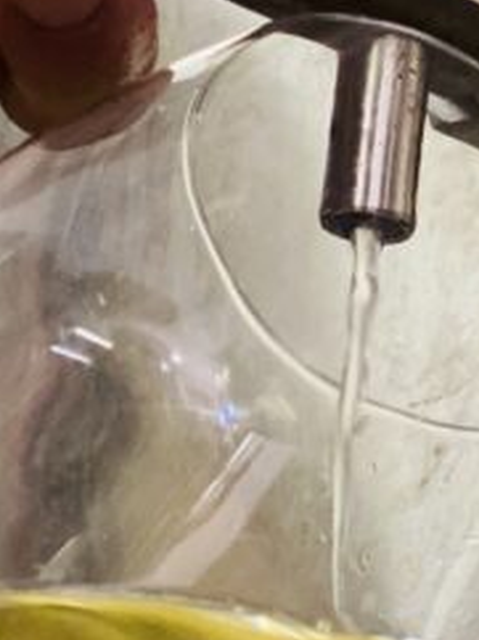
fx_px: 3179
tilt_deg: +22.8
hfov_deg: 8.6
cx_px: 198
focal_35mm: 172
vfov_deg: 11.5
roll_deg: -6.1
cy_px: 442
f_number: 2
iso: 160
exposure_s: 1/50
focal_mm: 6
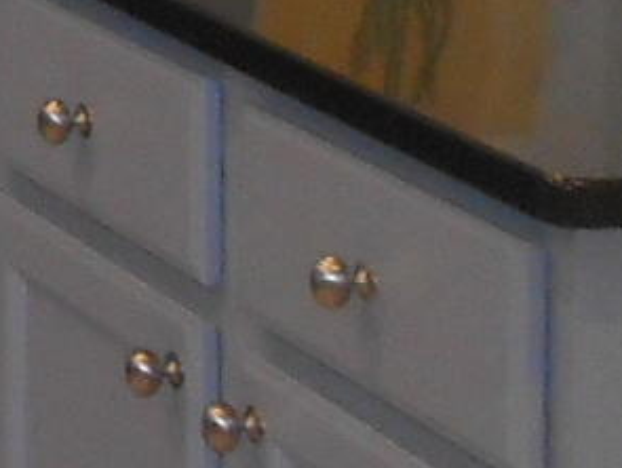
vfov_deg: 6.8
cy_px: -856
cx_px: -1202
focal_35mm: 200
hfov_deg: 8.4
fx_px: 3598
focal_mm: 4.6
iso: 250
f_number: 3.5
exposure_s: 1/25
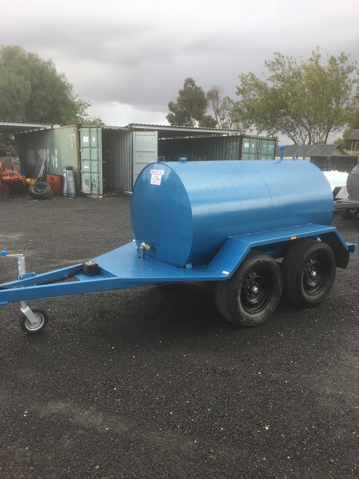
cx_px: 180
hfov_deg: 48.2
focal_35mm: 29
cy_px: 240
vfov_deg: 61.7
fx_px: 401
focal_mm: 4.15
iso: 25
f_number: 2.2
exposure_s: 1/208
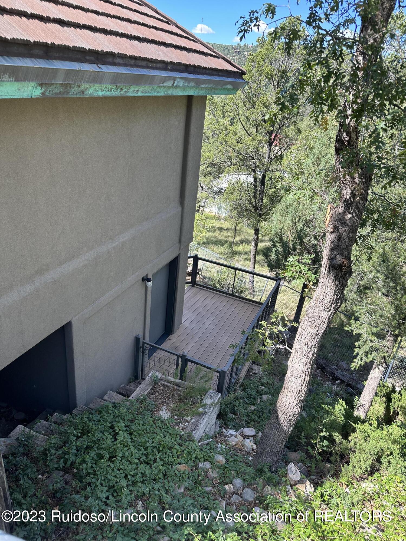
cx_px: 203
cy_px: 270
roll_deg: -7.8
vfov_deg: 71.6
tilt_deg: -27.0
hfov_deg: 56.8
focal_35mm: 24
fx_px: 375
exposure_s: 1/724
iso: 80
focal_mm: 6.86
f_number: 1.78
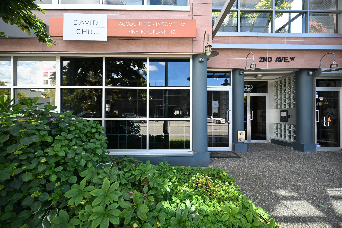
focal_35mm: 14
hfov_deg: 104.3
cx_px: 171
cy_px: 114
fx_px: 133
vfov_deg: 81.2
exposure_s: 1/250
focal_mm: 14
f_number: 4
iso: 220
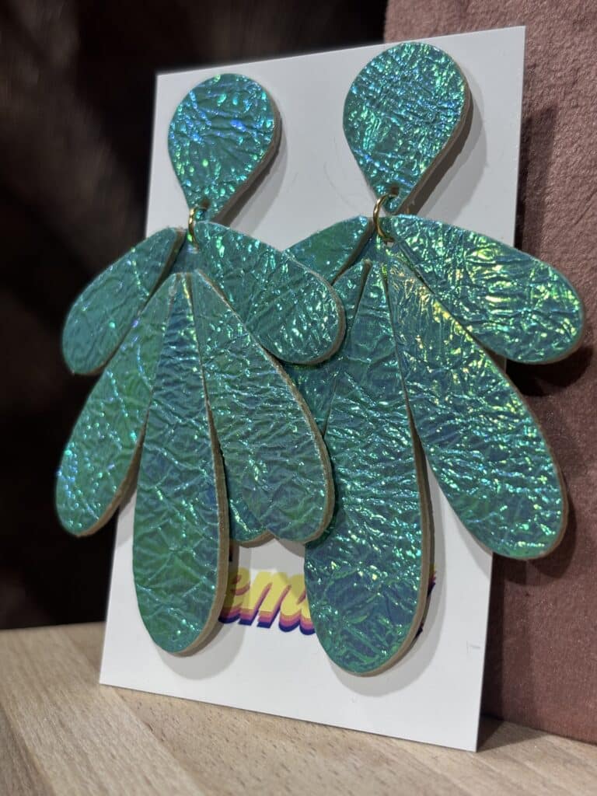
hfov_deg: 28.0
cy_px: 398
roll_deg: -0.8
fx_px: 1196
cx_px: 298
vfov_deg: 36.8
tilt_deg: -3.0
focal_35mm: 52
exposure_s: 1/118
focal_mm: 5.96
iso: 25
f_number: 1.6
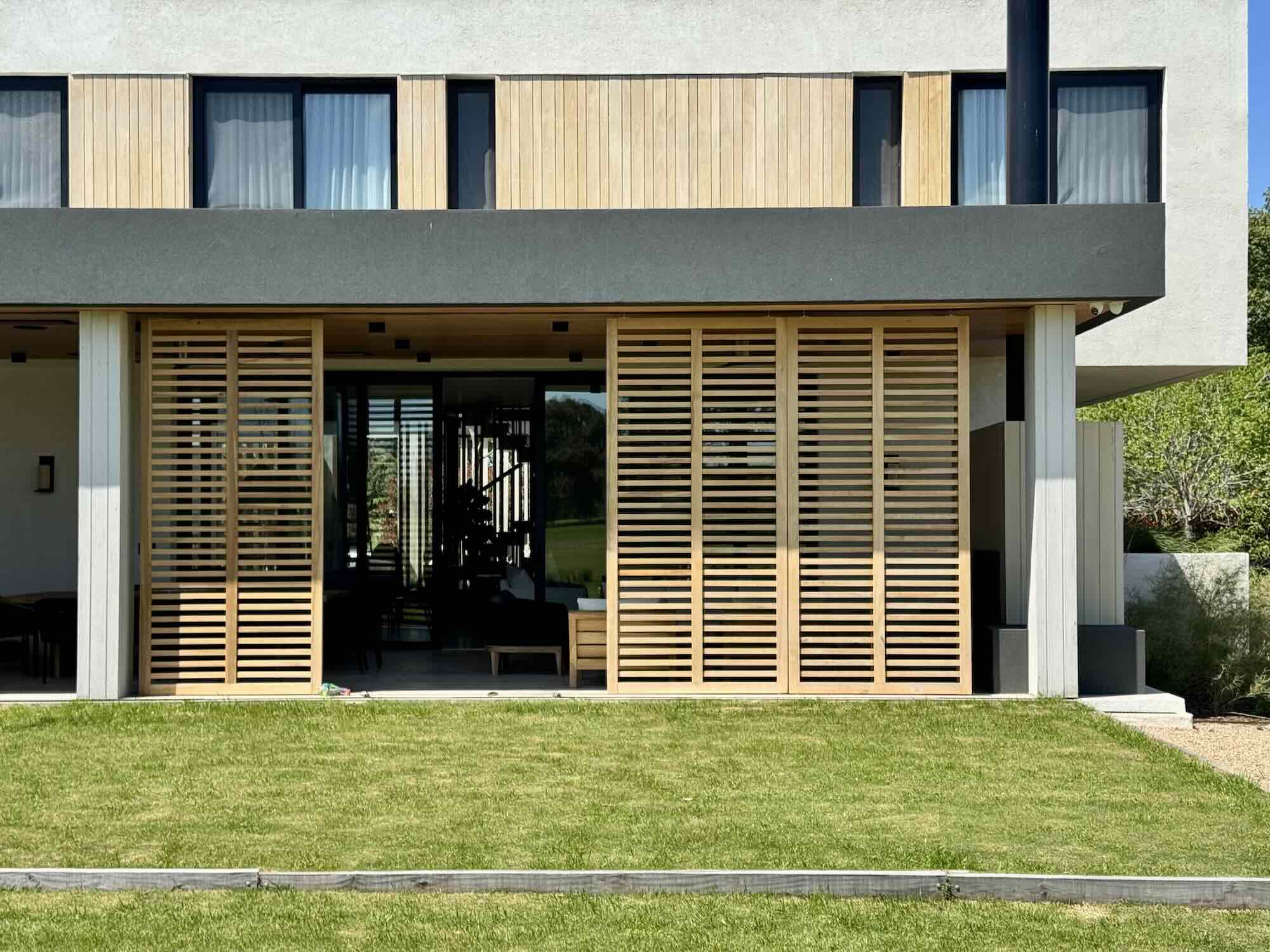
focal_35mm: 48
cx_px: 635
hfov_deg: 39.7
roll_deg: +0.3
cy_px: 476
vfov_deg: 30.3
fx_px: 1761
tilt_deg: +0.8
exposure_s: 1/3096
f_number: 1.78
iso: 64
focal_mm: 6.76
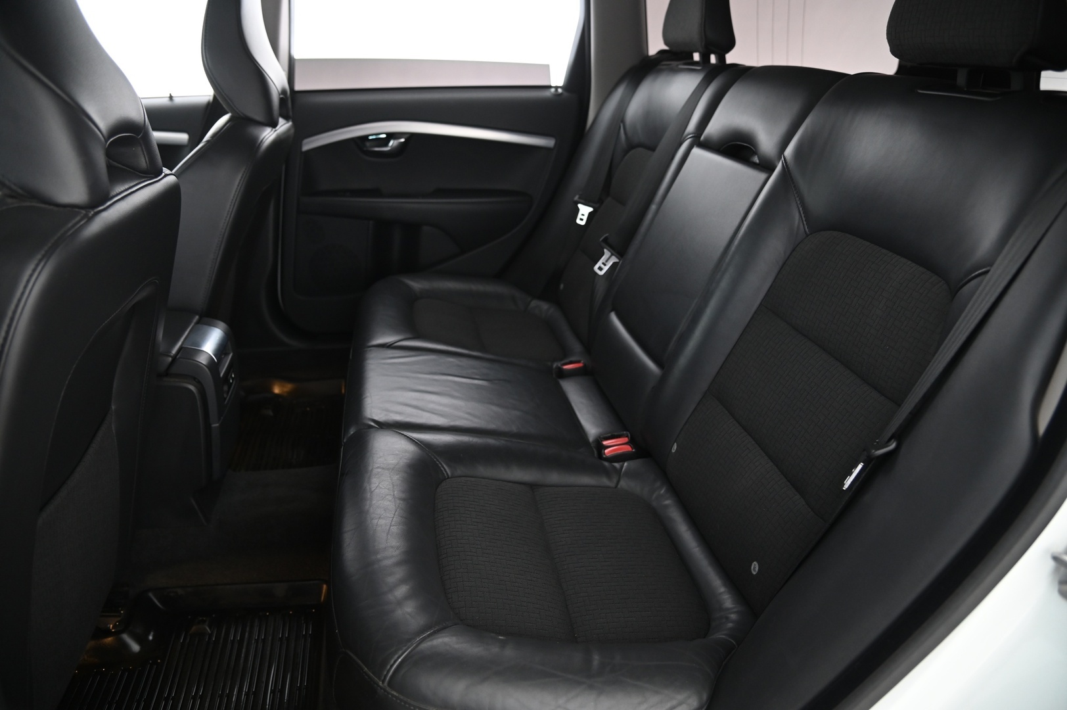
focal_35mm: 24
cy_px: 355
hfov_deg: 73.8
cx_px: 534
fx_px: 711
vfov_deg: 53.1
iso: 2000
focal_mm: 24
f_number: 4
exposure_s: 1/13
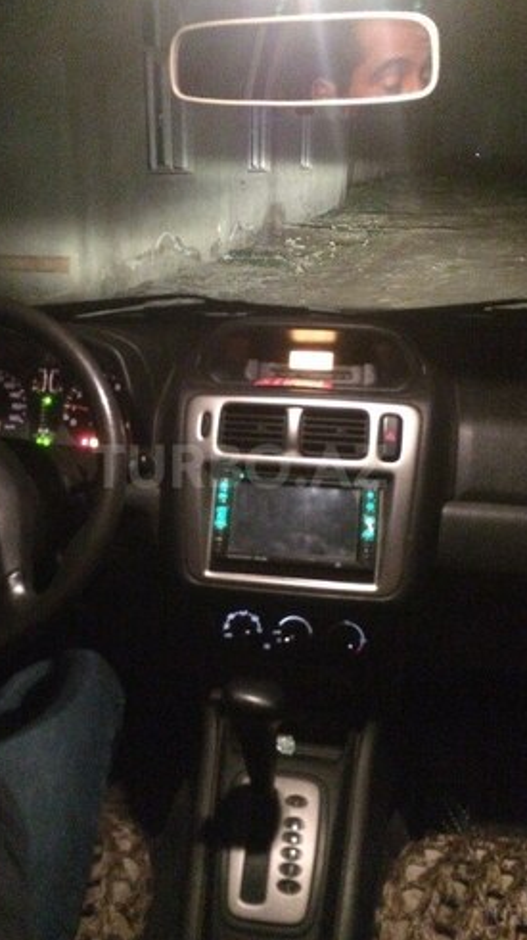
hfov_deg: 36.6
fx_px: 796
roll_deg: +0.4
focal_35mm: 32
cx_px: 240
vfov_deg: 61.0
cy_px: 466
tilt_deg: -23.0
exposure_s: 1/17
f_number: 2.2
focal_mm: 4.15
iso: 1250
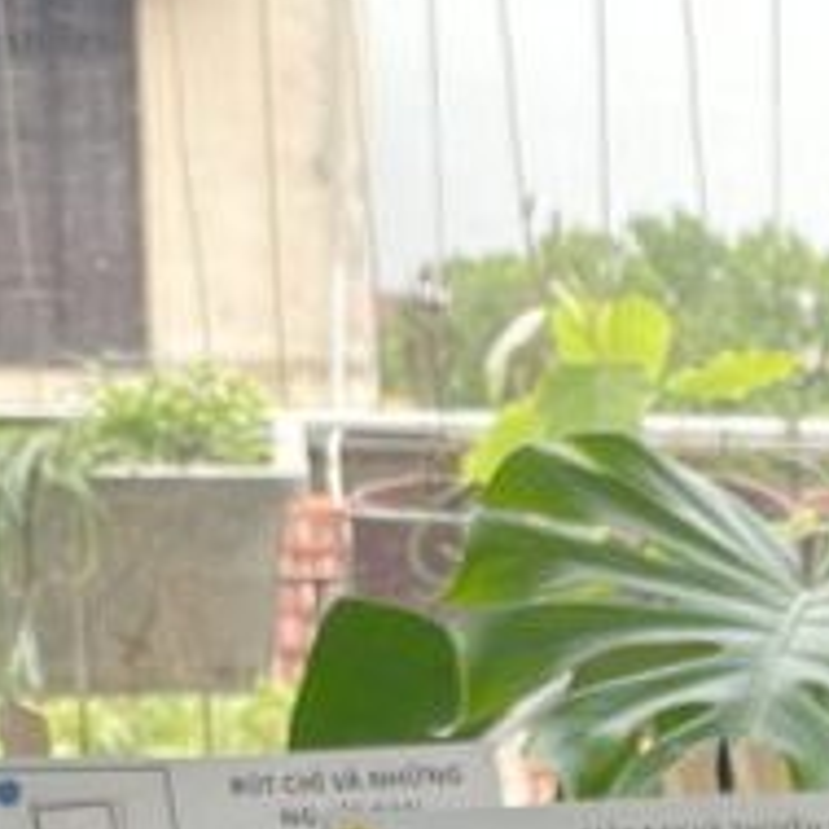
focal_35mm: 243
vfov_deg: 6.8
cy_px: 2018
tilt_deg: -14.1
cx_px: 1553
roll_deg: -1.3
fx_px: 6584
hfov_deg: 7.0
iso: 80
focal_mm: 6
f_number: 2
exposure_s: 1/100
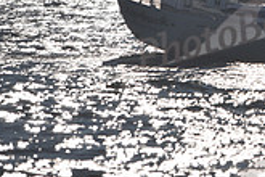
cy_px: -76
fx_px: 3371
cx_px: 446
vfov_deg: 3.0
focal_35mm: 458
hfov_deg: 4.5
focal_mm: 130
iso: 250
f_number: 4.5
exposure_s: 1/6400
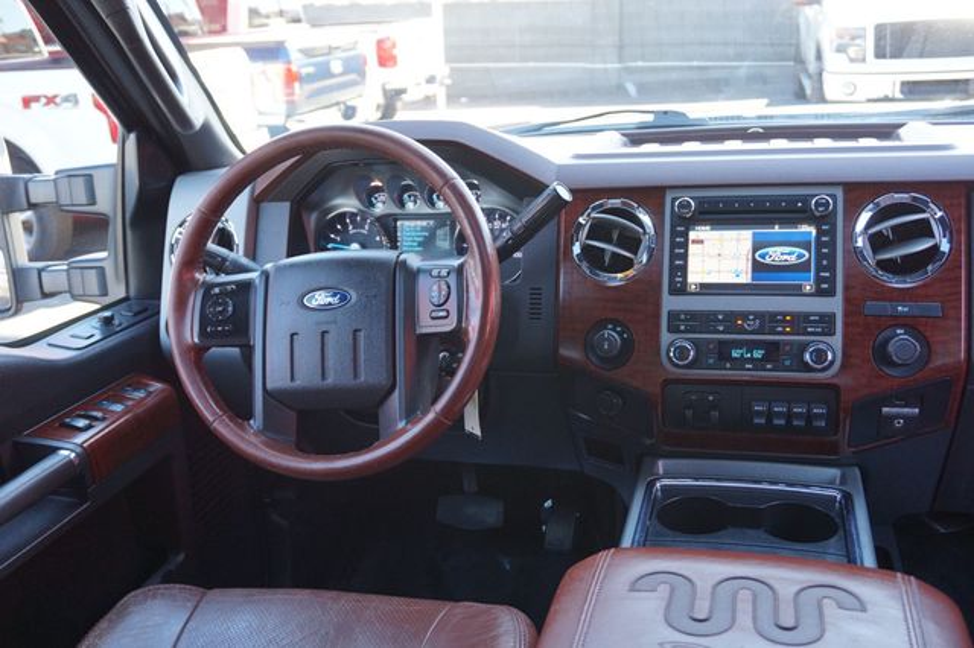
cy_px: 324
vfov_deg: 38.3
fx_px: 933
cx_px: 487
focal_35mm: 34
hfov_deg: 55.1
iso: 320
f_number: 4
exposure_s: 1/60
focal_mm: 23
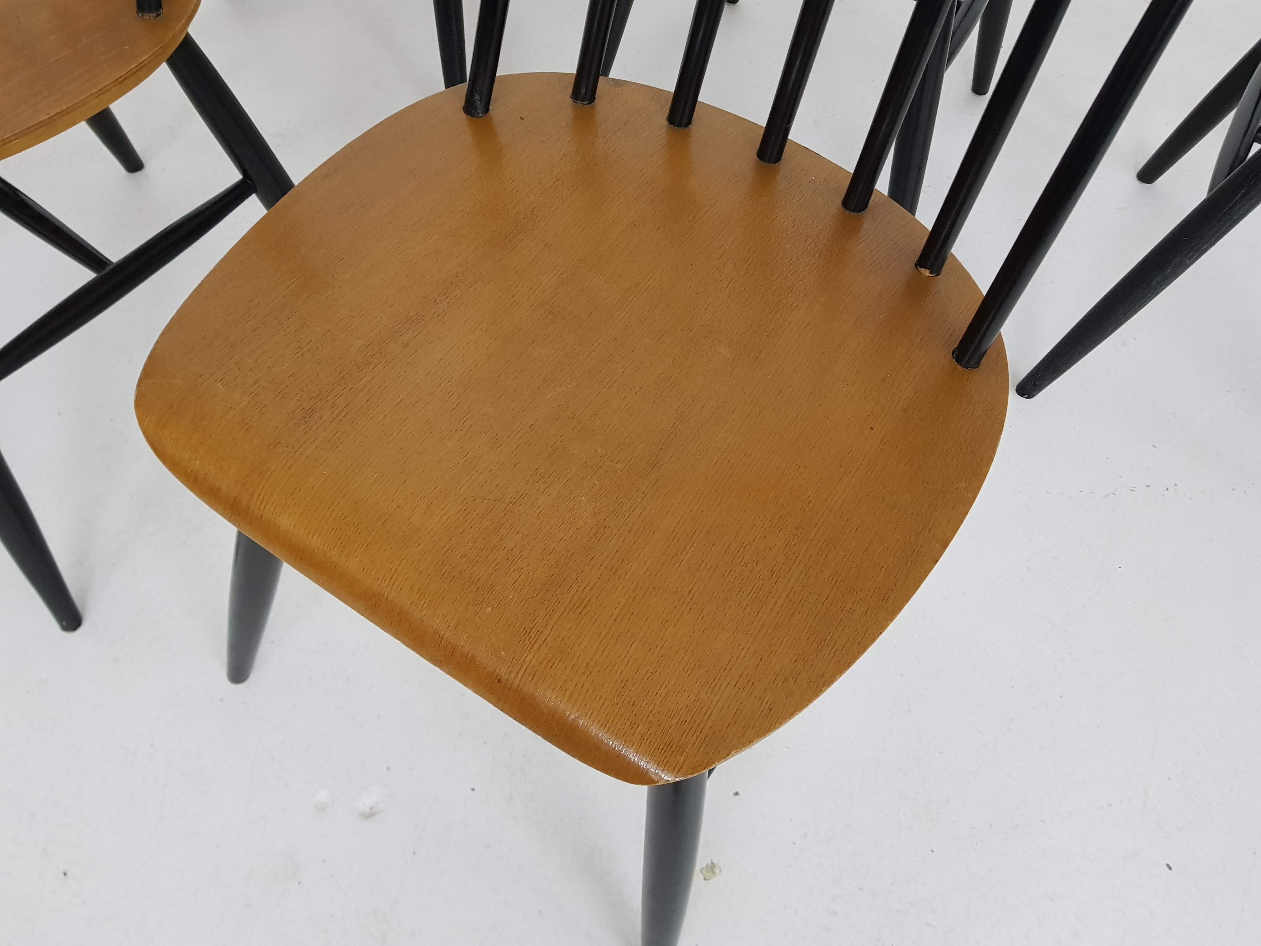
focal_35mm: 26
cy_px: 473
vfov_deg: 53.1
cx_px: 630
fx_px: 947
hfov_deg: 67.3
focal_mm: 4.2
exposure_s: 1/33
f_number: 1.7
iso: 200
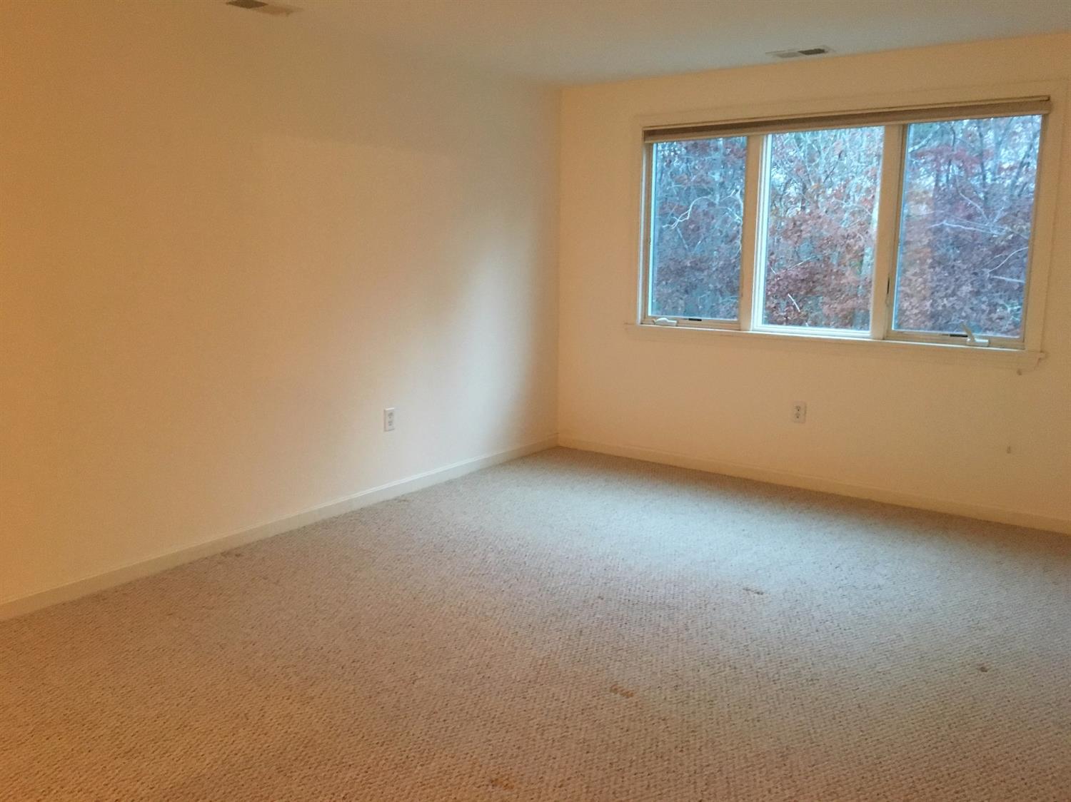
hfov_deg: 61.7
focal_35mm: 29
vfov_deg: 48.2
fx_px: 897
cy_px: 401
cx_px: 536
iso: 250
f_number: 2.2
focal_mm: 4.15
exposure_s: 1/15
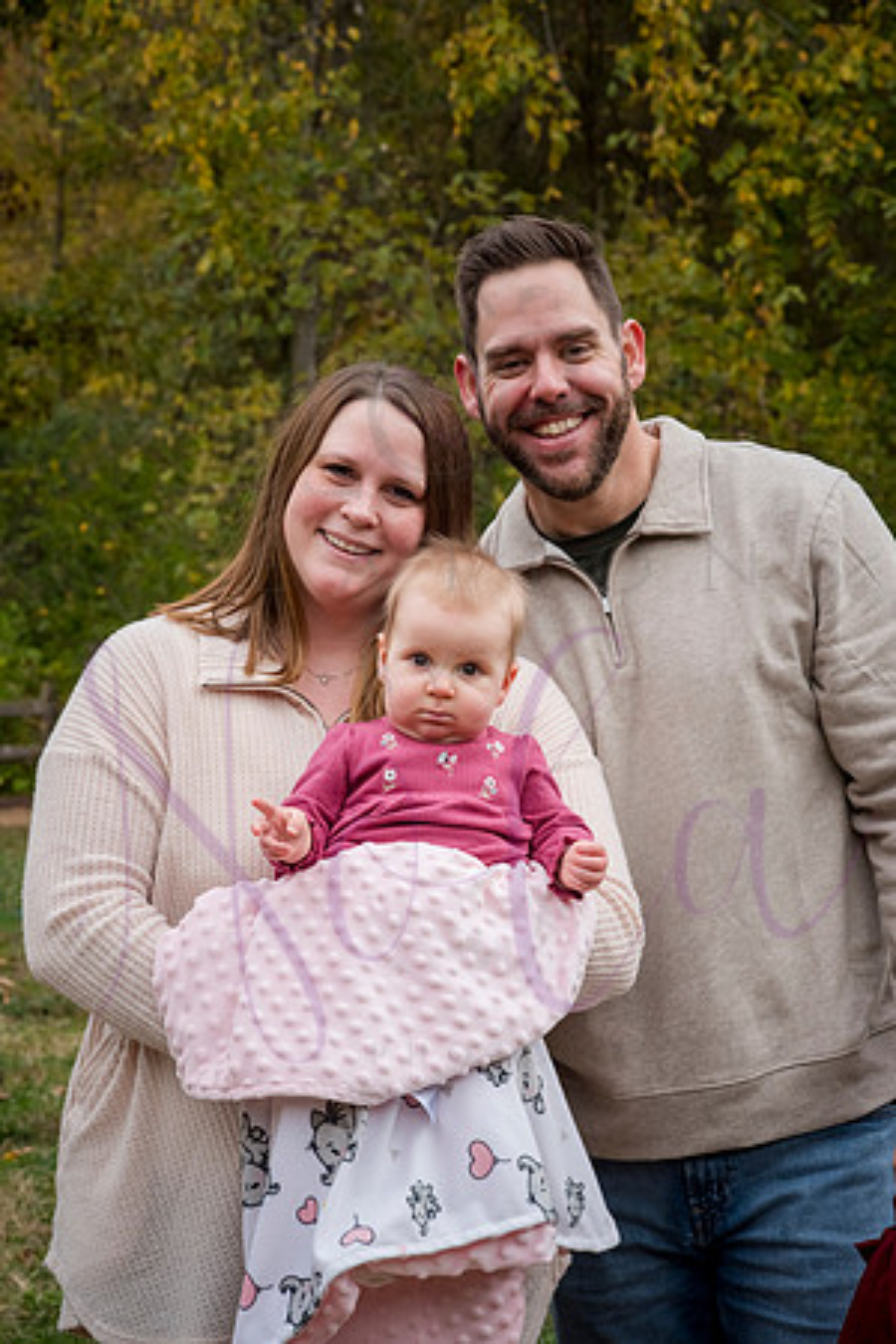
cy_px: 672
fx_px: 3173
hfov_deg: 16.1
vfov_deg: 23.9
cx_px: 448
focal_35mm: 85
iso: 800
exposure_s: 1/400
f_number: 11
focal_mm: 85
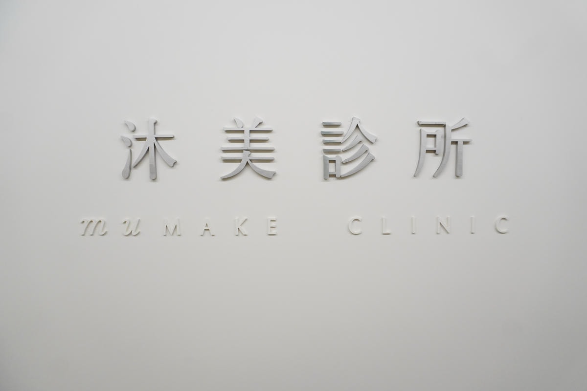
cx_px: 294
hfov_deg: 73.7
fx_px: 391
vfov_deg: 53.1
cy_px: 196
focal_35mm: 24
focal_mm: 16
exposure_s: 1/60
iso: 1250
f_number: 5.6
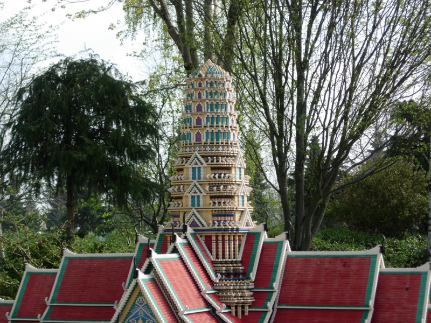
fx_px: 1407
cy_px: 162
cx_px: 216
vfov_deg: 13.1
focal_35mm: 113
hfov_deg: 17.4
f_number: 4.9
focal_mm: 23.4
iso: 64
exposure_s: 1/313
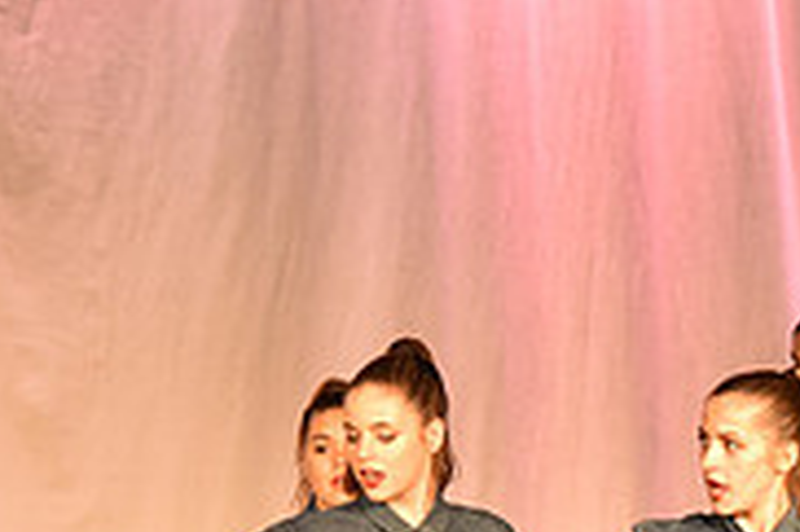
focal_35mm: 446
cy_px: 846
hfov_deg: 4.6
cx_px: 901
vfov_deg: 3.1
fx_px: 9902
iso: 2000
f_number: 4
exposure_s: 1/125
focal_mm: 140
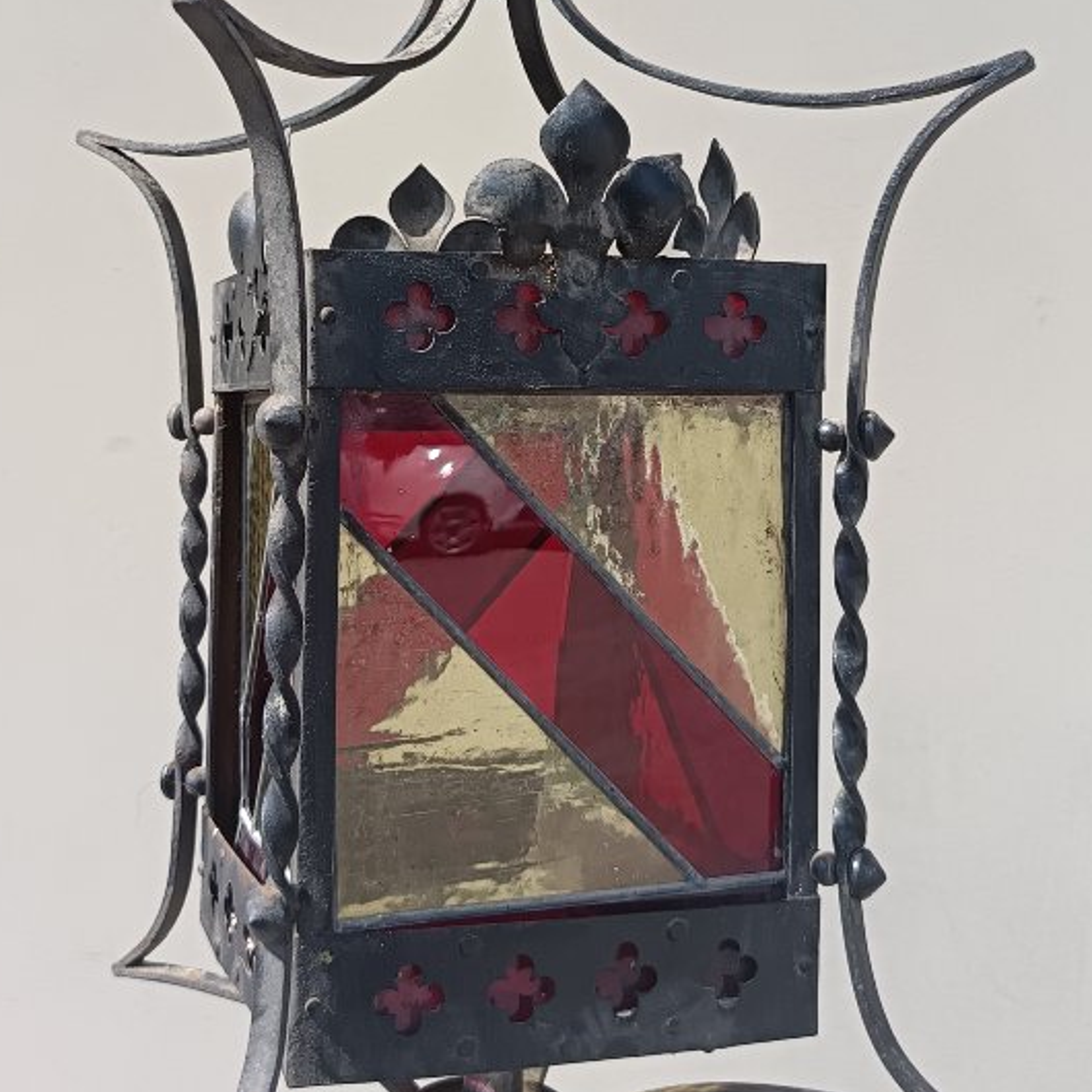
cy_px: 350
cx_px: 468
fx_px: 1713
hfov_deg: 35.3
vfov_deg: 35.0
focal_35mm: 48
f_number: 1.75
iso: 100
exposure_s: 1/233
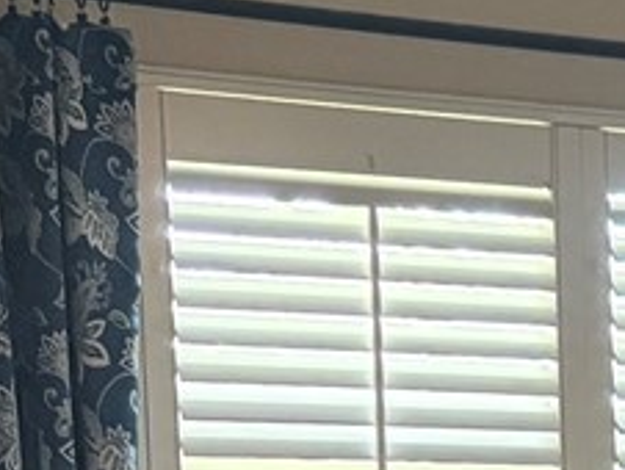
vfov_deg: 7.6
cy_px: 1100
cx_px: 1457
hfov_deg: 9.6
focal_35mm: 184
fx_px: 3326
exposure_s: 1/60
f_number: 1.6
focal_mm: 5.96
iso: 400
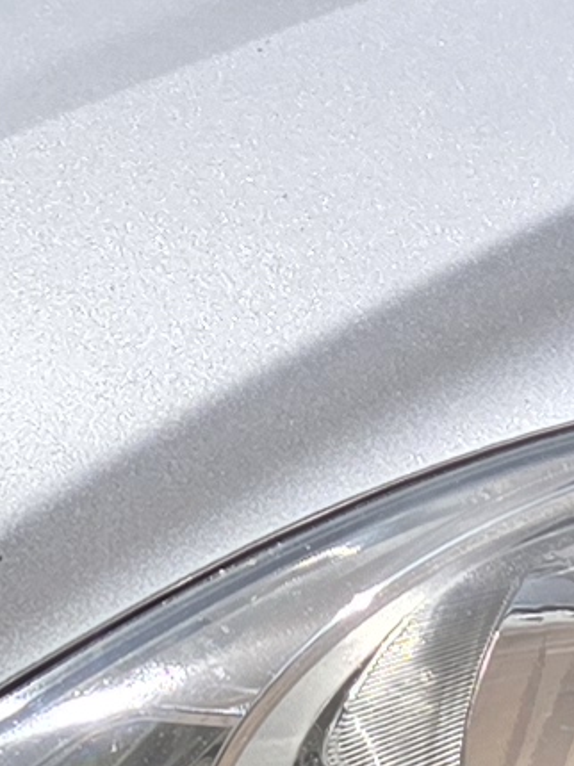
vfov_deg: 9.2
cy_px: 207
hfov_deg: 6.9
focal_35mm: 214
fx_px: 4736
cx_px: 328
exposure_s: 1/1546
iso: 12
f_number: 1.7
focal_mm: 6.3
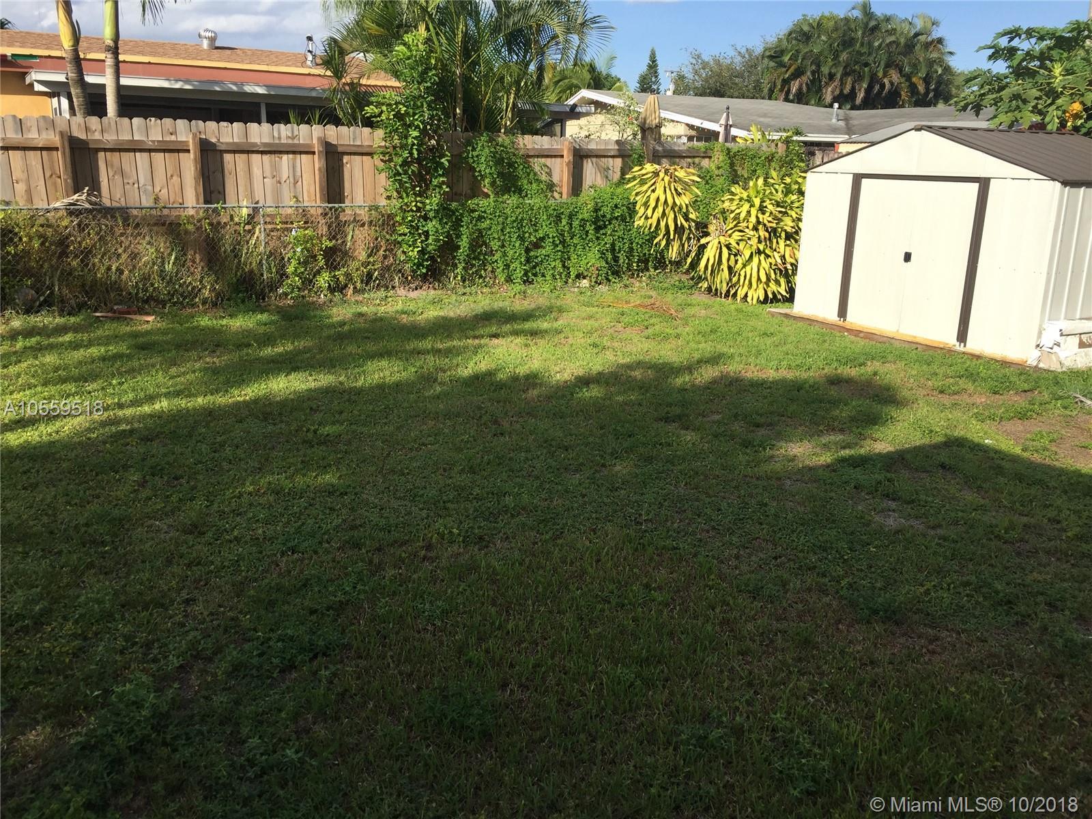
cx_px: 546
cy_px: 410
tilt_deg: -15.7
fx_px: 915
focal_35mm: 29
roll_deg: -2.2
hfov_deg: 61.7
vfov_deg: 48.2
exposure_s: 1/1276
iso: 32
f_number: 2.2
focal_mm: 4.15
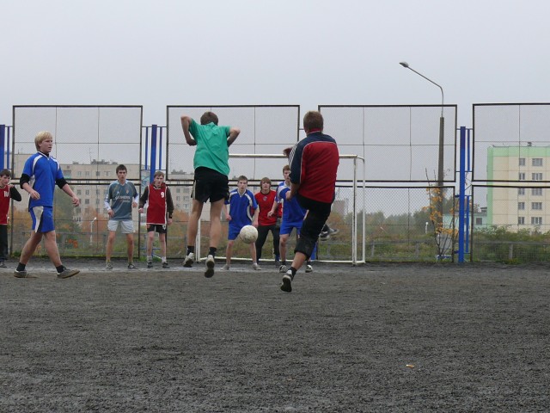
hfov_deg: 14.7
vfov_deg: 11.1
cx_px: 275
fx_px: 2129
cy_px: 206
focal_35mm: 134
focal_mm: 15.9
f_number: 4
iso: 100
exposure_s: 1/200
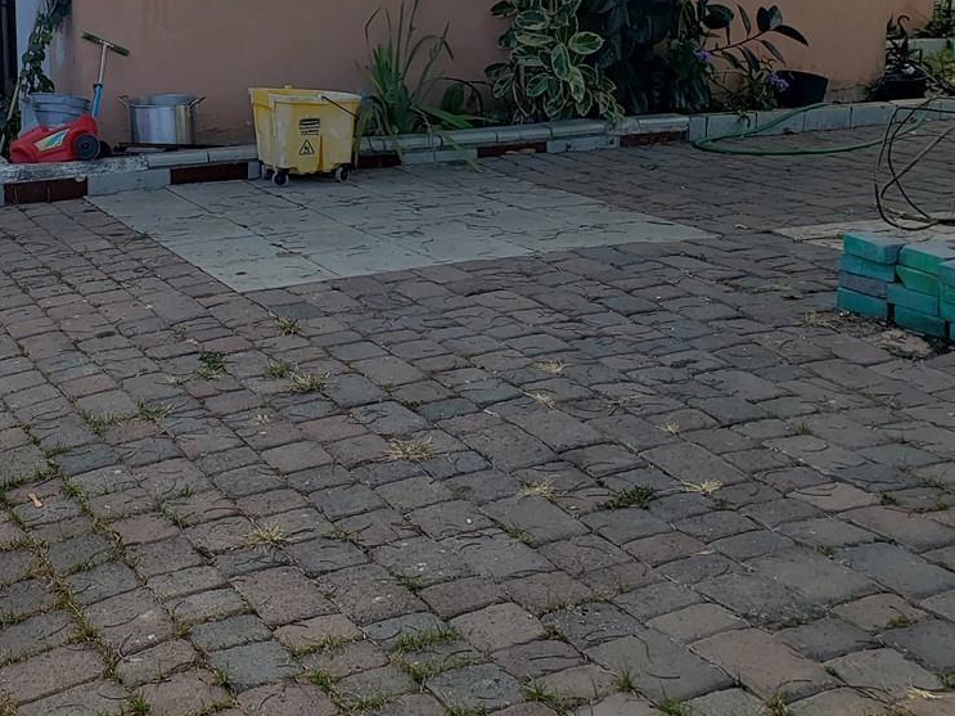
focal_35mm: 56
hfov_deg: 33.3
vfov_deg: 25.1
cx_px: 176
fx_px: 1545
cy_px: 39
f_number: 2.4
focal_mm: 4.3
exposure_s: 1/696
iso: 50
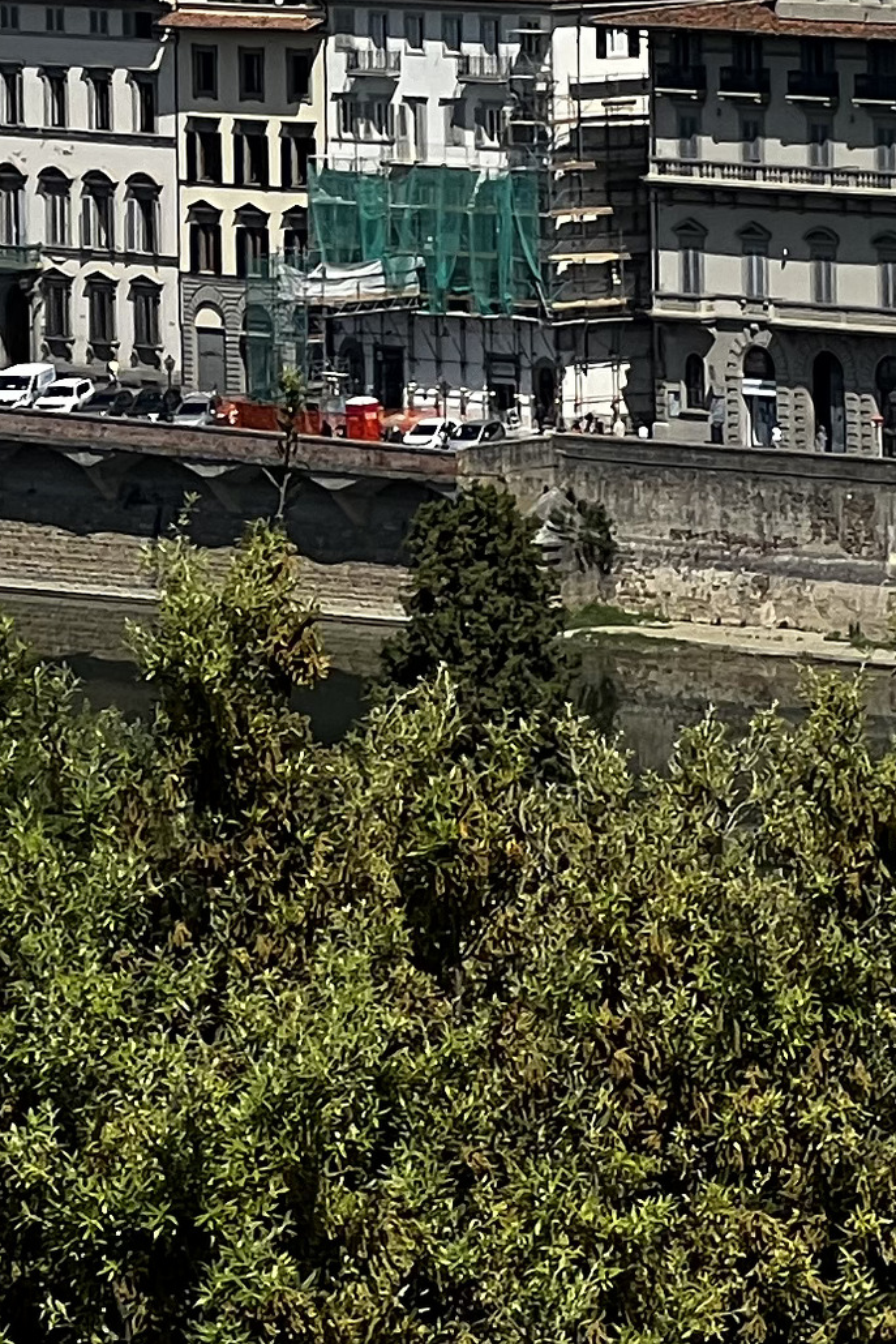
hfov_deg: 4.4
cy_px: -432
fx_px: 11606
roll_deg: +1.3
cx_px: 1598
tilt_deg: -1.1
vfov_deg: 6.6
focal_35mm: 311
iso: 32
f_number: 2.8
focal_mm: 9
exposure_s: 1/1054
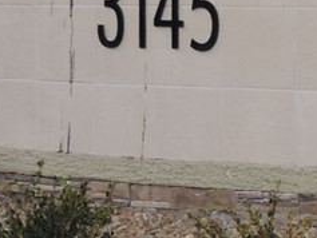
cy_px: 218
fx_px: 1384
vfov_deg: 9.8
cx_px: 580
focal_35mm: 151
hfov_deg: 12.0
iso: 80
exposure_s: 1/400
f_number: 3.3
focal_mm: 6.2
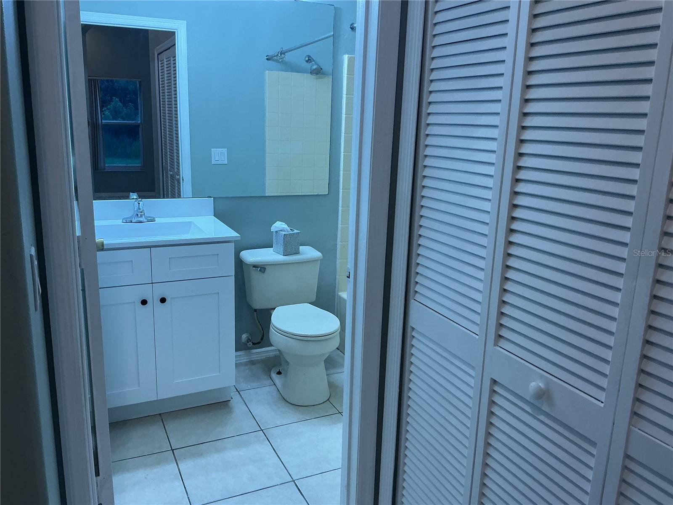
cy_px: 252
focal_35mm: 29
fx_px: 564
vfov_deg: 48.2
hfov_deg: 61.7
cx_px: 336
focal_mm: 3
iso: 64
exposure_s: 1/60
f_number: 1.8
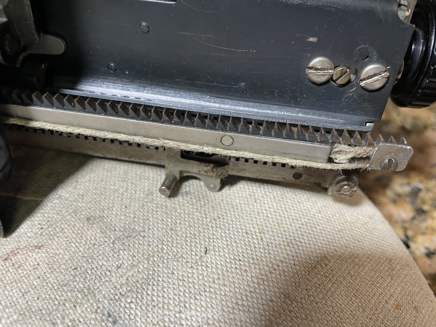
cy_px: 164
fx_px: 327
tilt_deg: -45.8
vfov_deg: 53.1
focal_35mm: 26
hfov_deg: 67.3
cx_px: 218
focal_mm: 4.2
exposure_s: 1/60
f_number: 1.6
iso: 100
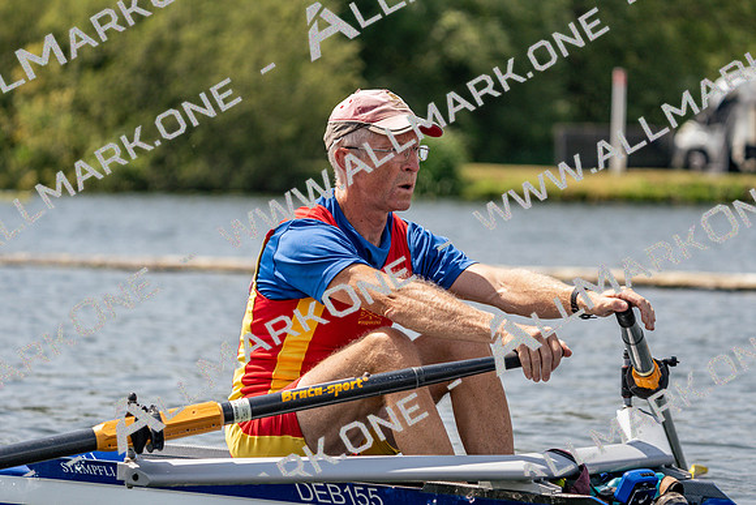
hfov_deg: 10.3
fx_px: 4201
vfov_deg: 6.9
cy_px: 252
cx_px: 378
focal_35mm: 200
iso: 200
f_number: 5.6
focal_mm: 200
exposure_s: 1/1600
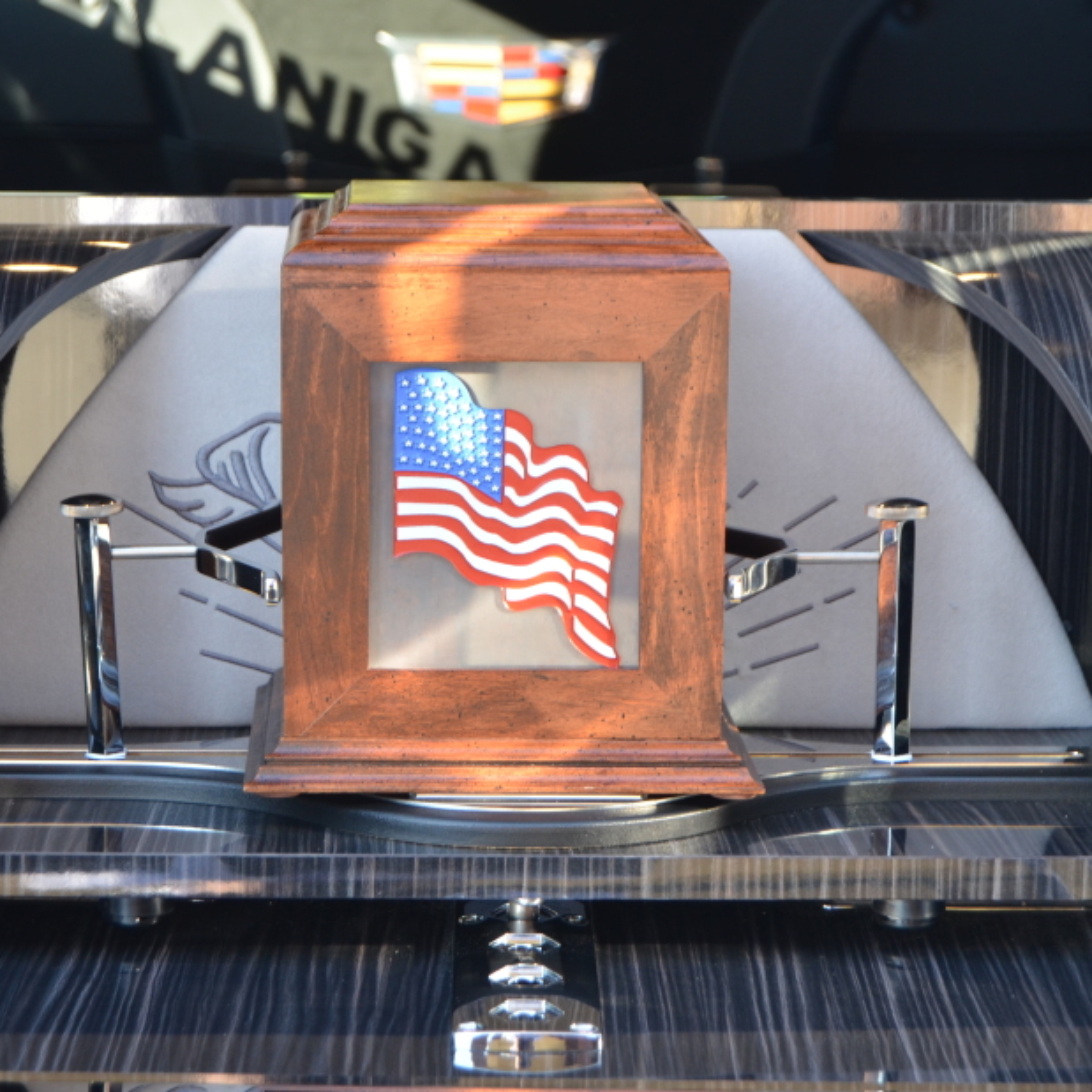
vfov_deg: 17.2
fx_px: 3605
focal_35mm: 101
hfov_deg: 17.2
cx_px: 487
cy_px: 570
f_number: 5.3
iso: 400
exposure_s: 1/100
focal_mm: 48
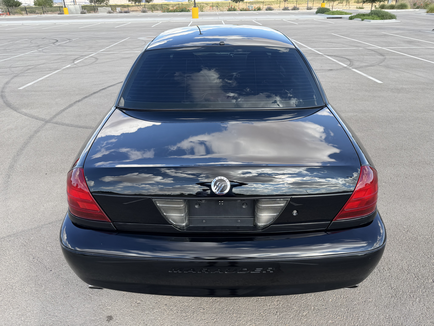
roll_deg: +1.4
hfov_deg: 71.6
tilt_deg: -27.3
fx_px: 301
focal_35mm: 24
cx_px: 217
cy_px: 163
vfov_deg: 56.8
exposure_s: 1/1211
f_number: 1.78
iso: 80
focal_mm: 6.76
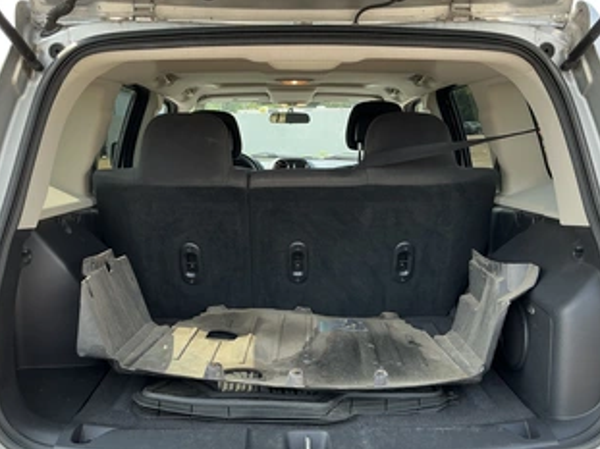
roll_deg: +1.1
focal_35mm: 36
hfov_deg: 51.4
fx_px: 624
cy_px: 235
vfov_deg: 39.6
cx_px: 297
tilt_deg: -8.2
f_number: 1.8
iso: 16
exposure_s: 1/123
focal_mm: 3
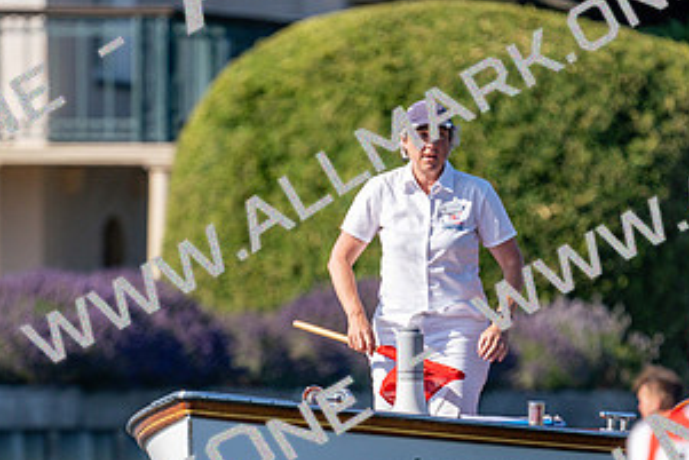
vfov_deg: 1.4
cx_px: 304
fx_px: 18477
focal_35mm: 965
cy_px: 370
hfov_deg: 2.1
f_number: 6.3
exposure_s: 1/1600
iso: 320
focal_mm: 500
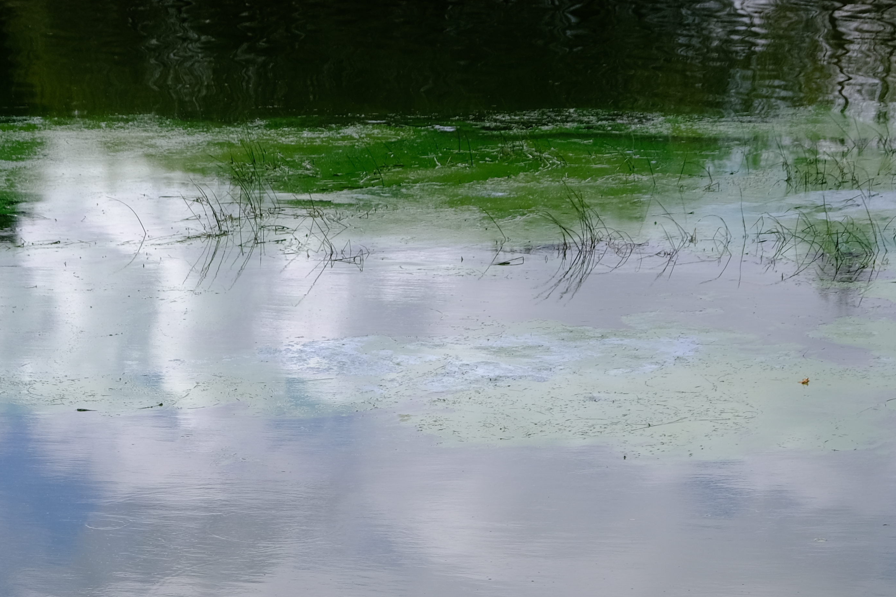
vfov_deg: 10.3
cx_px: 200
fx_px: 3310
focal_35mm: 133
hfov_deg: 15.3
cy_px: 514
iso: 160
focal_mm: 39
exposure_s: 1/420
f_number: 5.6
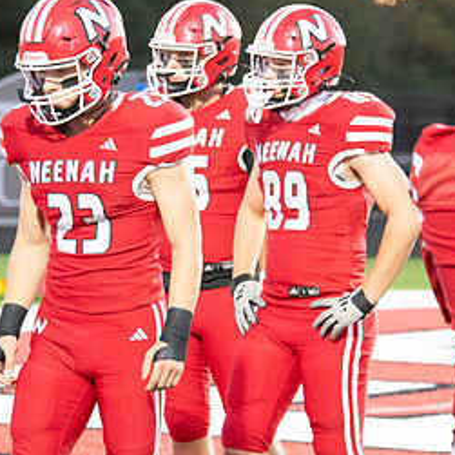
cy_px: 271
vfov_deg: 6.1
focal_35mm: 285
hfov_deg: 6.1
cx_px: 208
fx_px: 4238
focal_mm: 145
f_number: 5.6
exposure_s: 1/320
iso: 8000
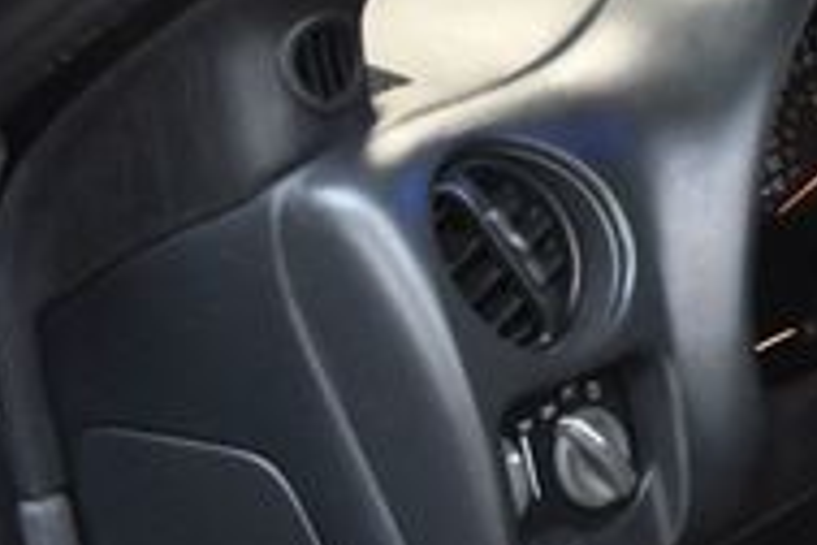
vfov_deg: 10.4
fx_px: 2995
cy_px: 389
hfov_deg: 14.2
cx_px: 1327
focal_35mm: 132
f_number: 3.8
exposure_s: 1/60
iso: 3600
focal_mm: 26
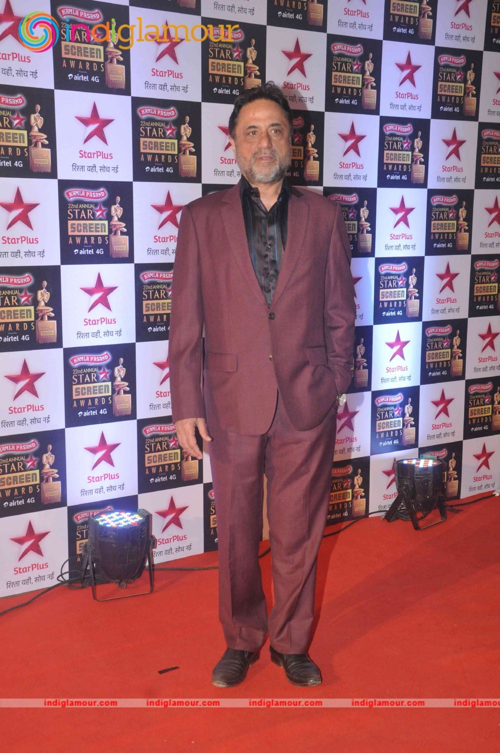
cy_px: 376
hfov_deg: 26.4
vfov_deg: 38.9
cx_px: 250
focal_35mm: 51
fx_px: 1065
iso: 1600
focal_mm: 34
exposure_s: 1/200
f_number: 9
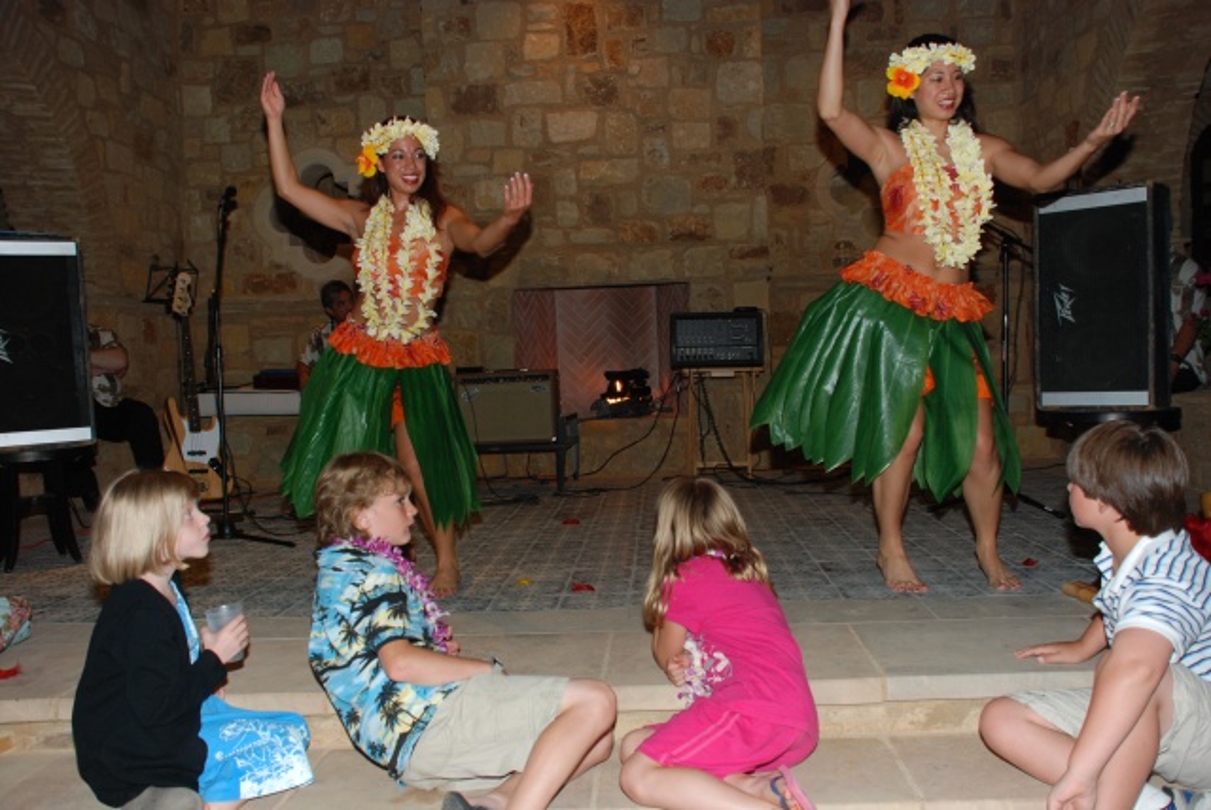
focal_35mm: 33
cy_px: 405
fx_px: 1111
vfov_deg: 40.0
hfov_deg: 57.2
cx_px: 606
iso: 320
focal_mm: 22
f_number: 4
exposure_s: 1/60
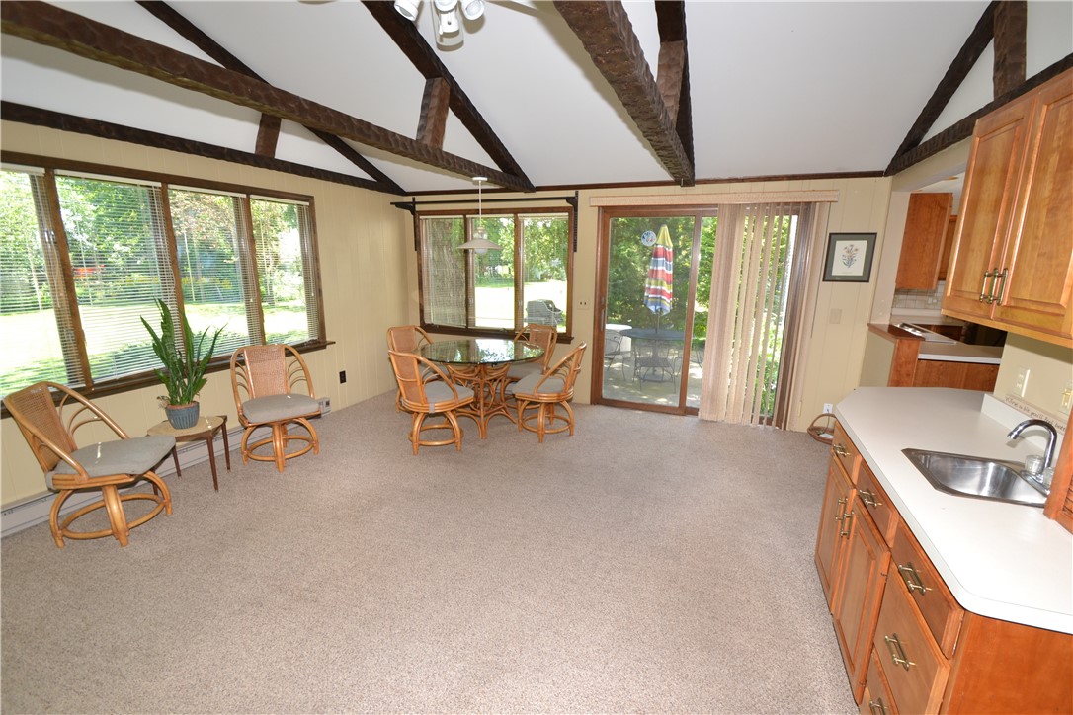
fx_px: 447
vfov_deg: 77.3
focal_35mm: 15
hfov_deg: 100.4
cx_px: 536
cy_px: 358
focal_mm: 10
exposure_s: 1/60
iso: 400
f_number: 5.6
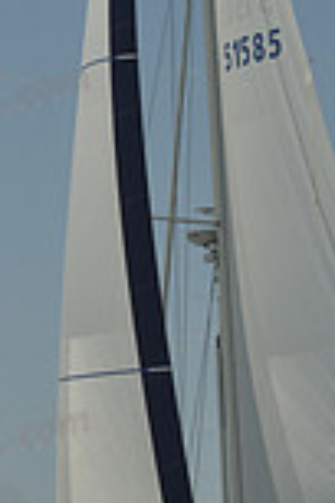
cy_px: 253
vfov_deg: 7.8
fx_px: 3699
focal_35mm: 265
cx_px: 261
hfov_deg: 5.2
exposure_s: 1/500
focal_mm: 70
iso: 280
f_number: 18
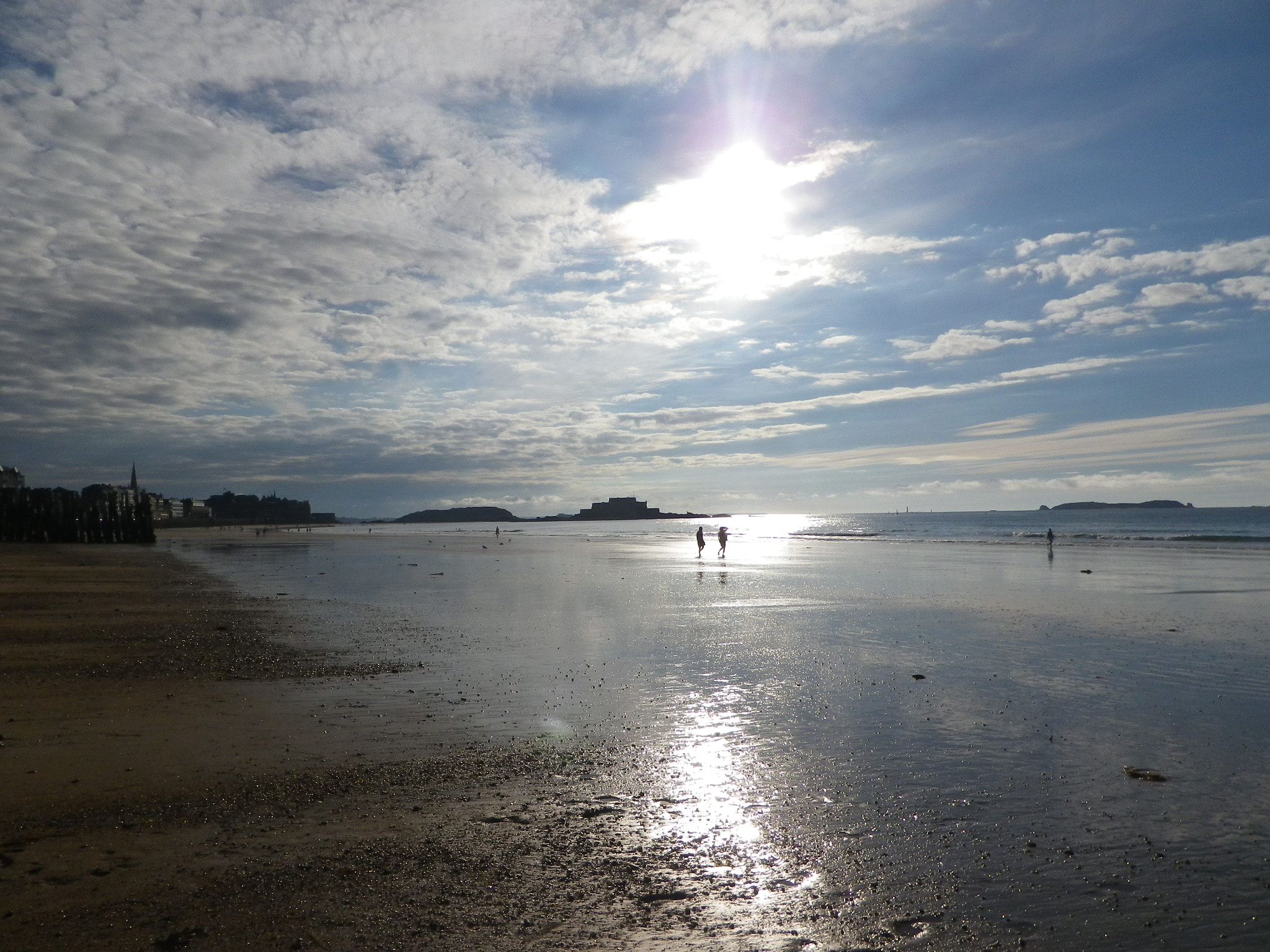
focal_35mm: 25
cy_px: 476
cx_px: 635
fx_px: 917
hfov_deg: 69.4
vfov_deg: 54.9
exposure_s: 1/1600
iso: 100
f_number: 7.1
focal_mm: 4.5
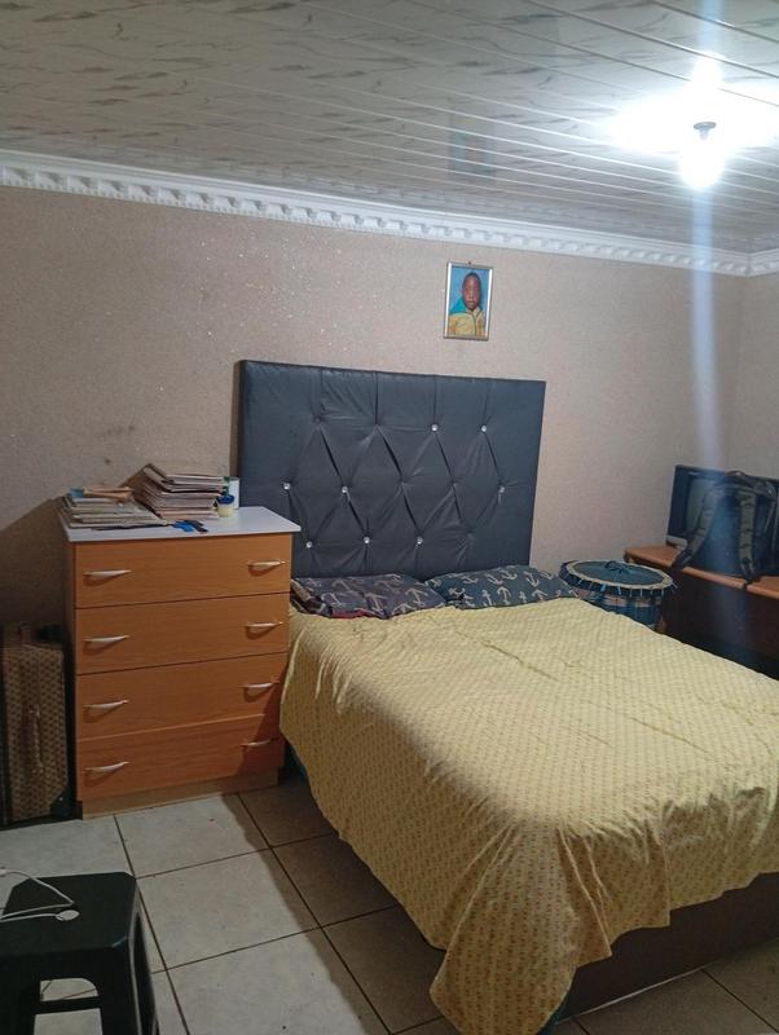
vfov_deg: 67.2
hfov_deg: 53.2
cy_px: 518
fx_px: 778
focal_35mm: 26
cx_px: 390
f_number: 1.8
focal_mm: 3.96
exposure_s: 1/20
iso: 653
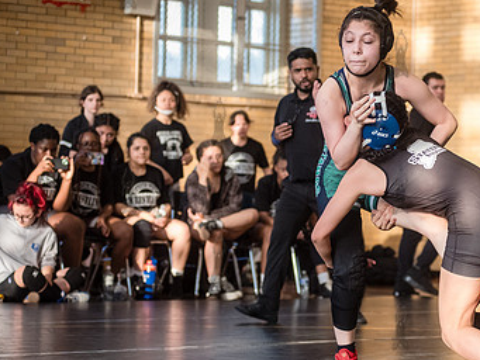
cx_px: 400
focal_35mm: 141
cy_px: 202
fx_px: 1956
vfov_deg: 10.5
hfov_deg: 13.9
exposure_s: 1/400
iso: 2500
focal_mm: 80
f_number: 3.5
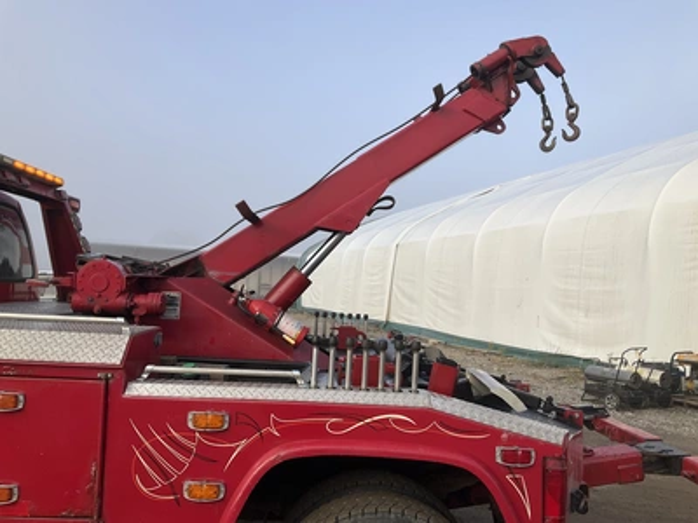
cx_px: 349
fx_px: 585
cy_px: 262
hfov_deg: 61.7
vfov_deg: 48.2
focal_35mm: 29
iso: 25
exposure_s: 1/1076
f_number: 1.8
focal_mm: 3
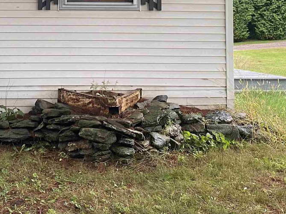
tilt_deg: +3.0
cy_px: 3
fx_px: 512
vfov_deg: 22.8
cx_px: 55
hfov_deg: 30.4
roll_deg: -0.3
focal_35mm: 62
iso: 125
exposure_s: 1/92
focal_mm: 4.25
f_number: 1.8
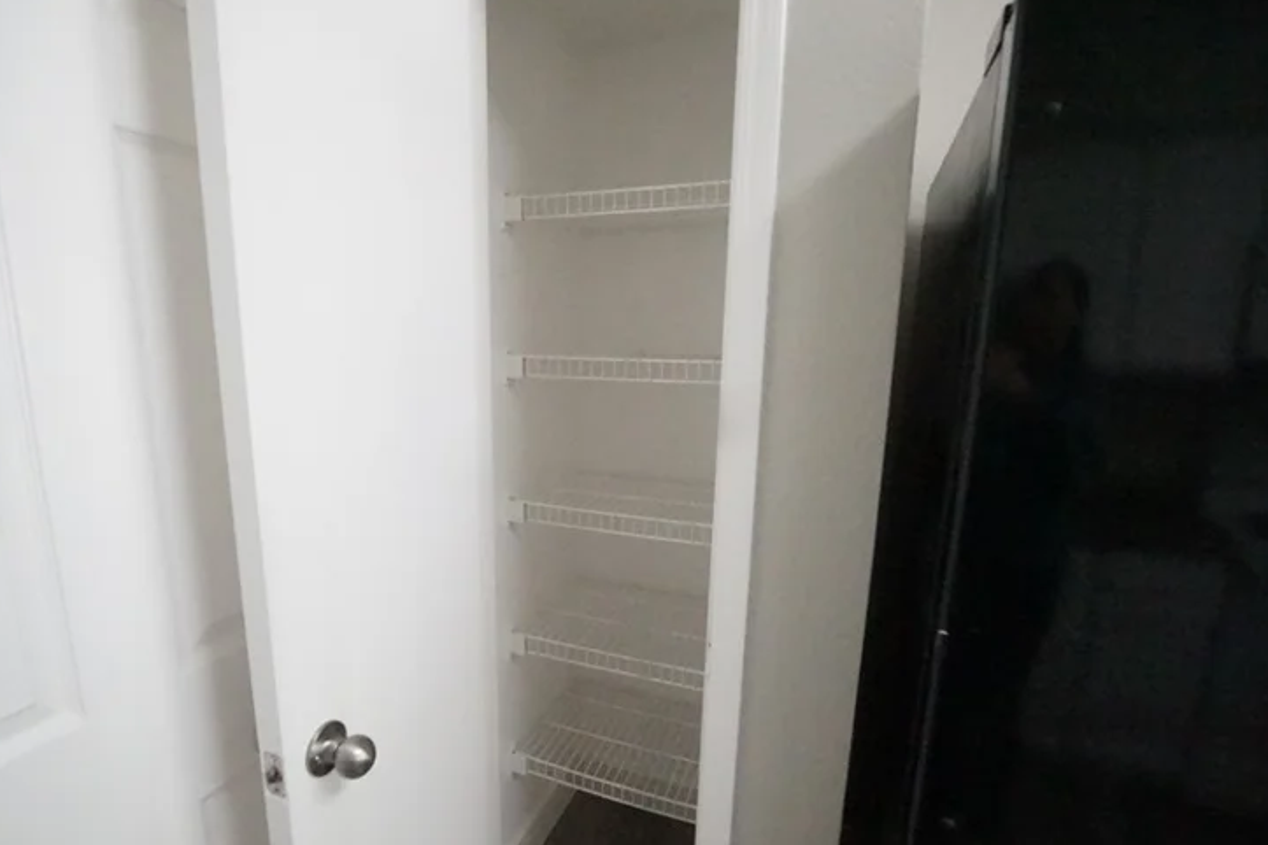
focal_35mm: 17
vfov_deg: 70.3
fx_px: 599
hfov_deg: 93.2
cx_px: 598
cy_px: 462
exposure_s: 1/125
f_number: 7.1
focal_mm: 12
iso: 16000
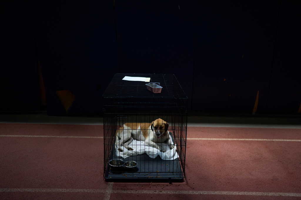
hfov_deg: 54.4
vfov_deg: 37.8
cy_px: 100
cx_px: 150
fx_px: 293
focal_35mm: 35
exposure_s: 1/4000
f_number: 1.4
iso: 400
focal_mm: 35
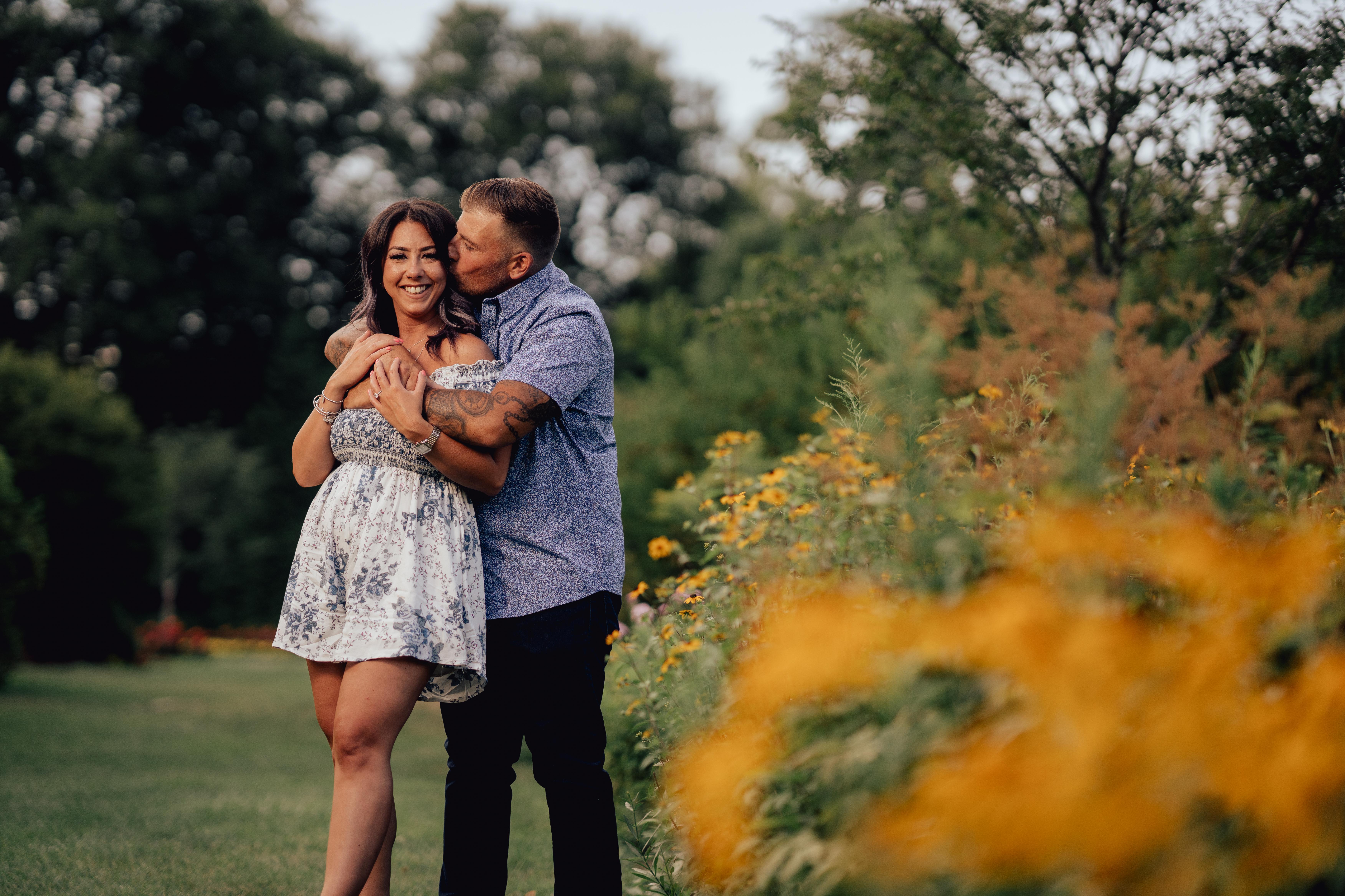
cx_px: 672
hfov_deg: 23.9
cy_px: 448
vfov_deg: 16.1
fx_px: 3175
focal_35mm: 85
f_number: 1.6
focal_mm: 85
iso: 200
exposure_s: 1/2000
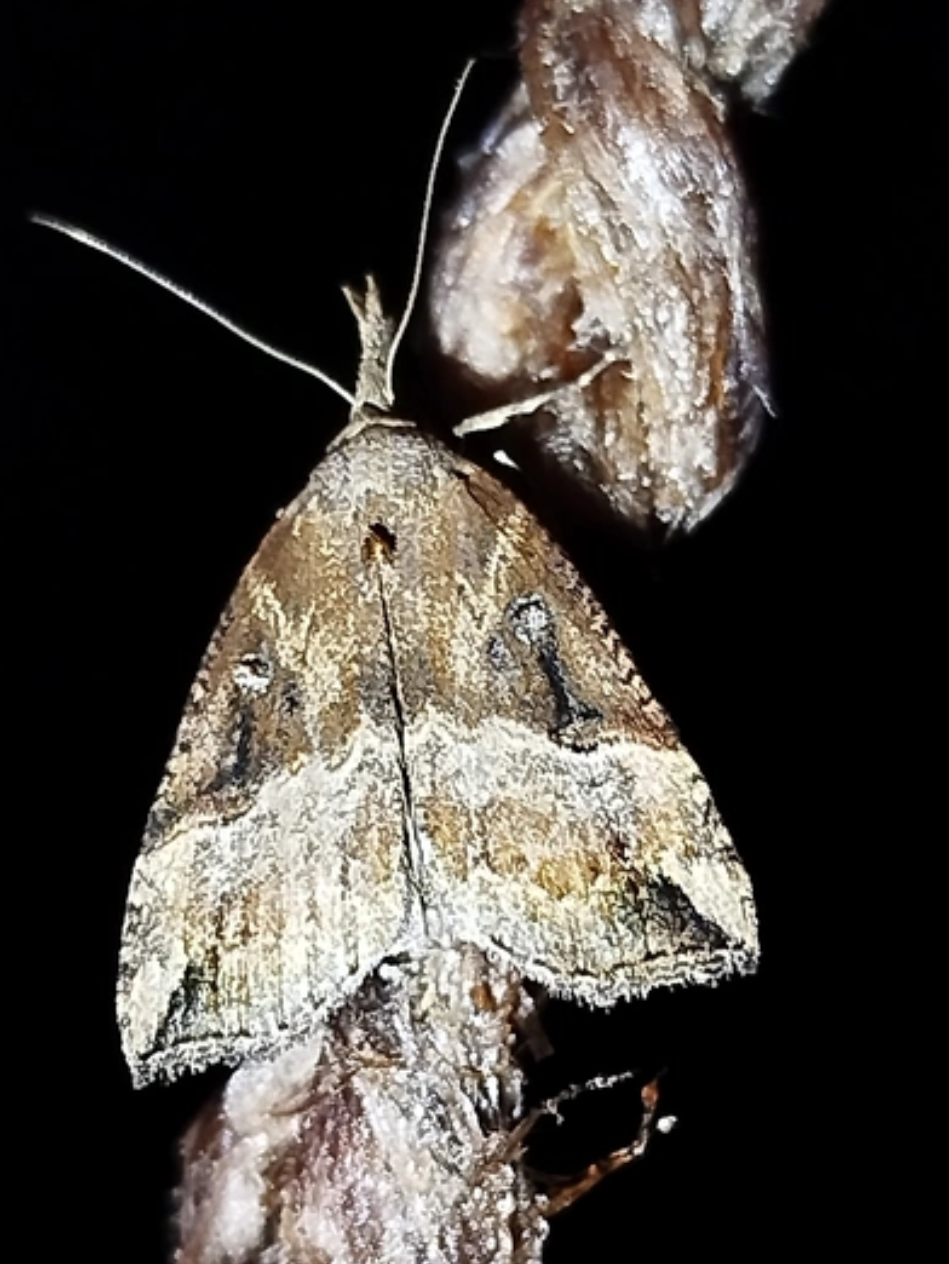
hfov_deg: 13.0
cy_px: 671
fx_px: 4164
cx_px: 390
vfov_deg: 17.3
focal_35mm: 114
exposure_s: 1/33
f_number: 1.7
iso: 250
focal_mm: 5.31
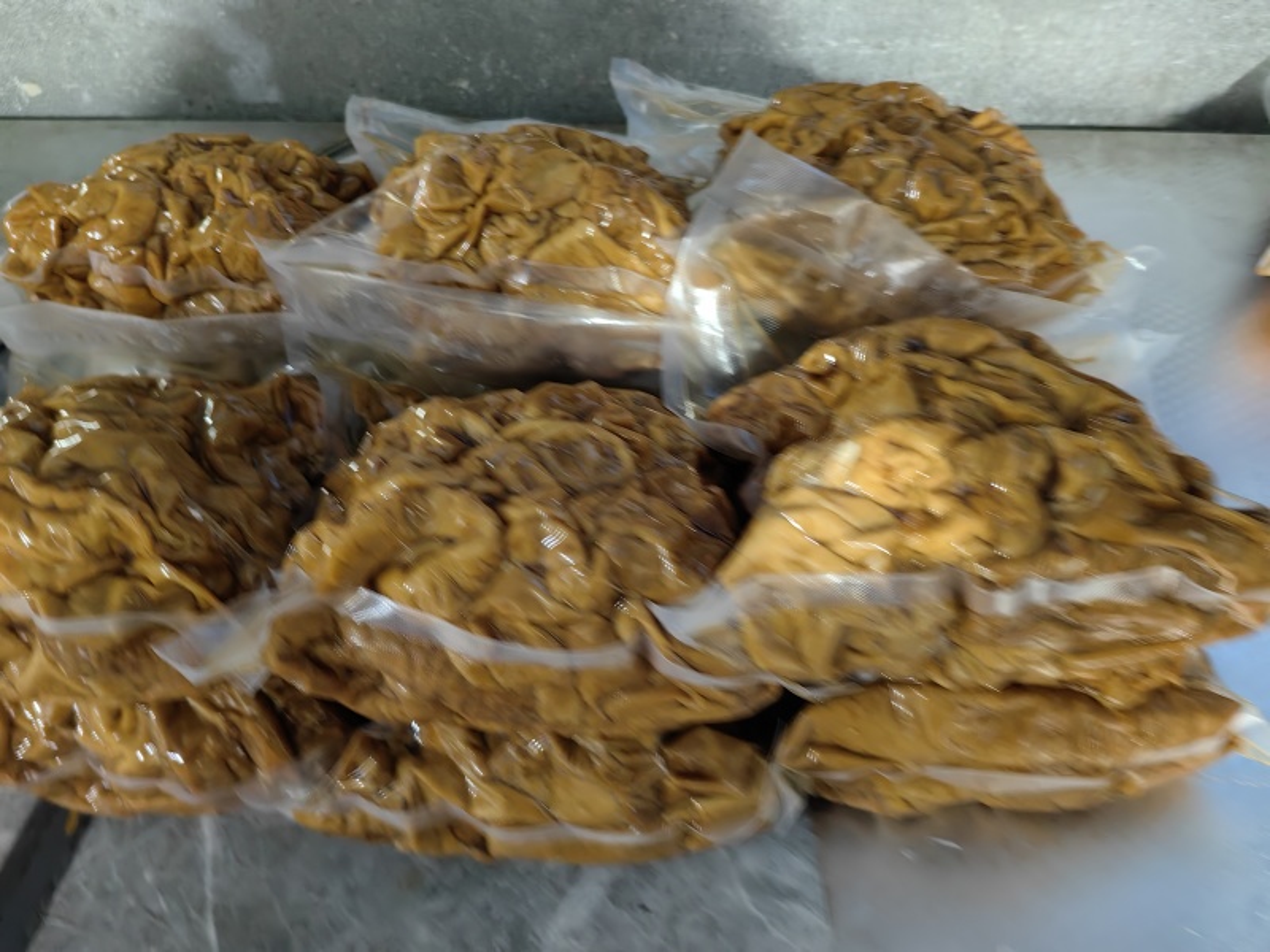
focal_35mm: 27
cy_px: 476
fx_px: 991
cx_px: 635
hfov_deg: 65.3
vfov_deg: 51.4
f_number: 1.4
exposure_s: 1/33.3
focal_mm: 5.75
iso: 250
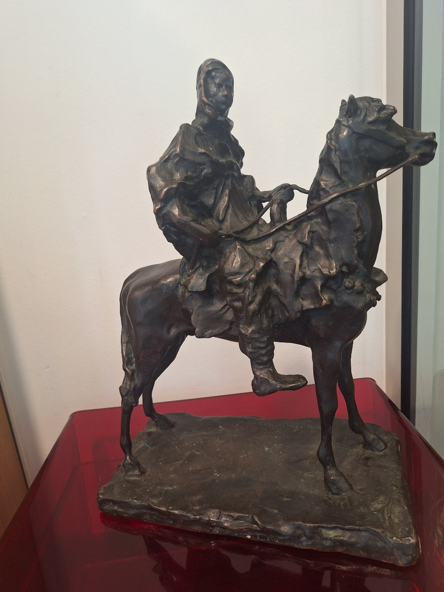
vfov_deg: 73.9
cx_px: 222
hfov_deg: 58.9
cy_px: 296
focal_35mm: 23
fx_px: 393
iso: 125
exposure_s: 1/50
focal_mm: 5.54
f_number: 1.8
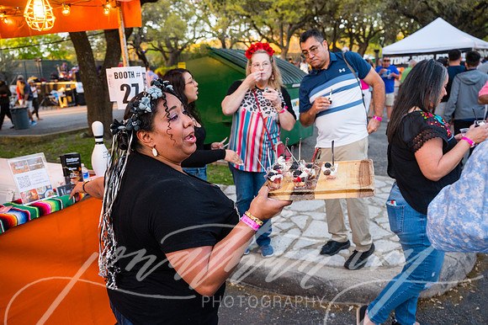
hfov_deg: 64.6
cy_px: 162
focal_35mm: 28
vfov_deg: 45.6
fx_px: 386
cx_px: 244
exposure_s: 1/800
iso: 1600
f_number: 4
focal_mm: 28.5
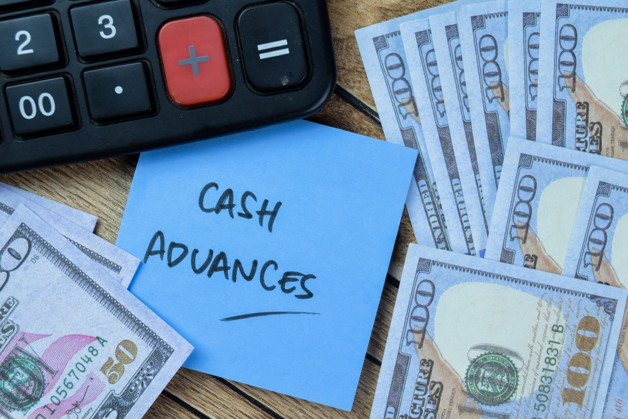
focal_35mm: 48
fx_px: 837
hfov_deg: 41.1
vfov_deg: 28.1
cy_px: 210
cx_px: 314
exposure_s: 1/80
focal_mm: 32
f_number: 7.1
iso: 800
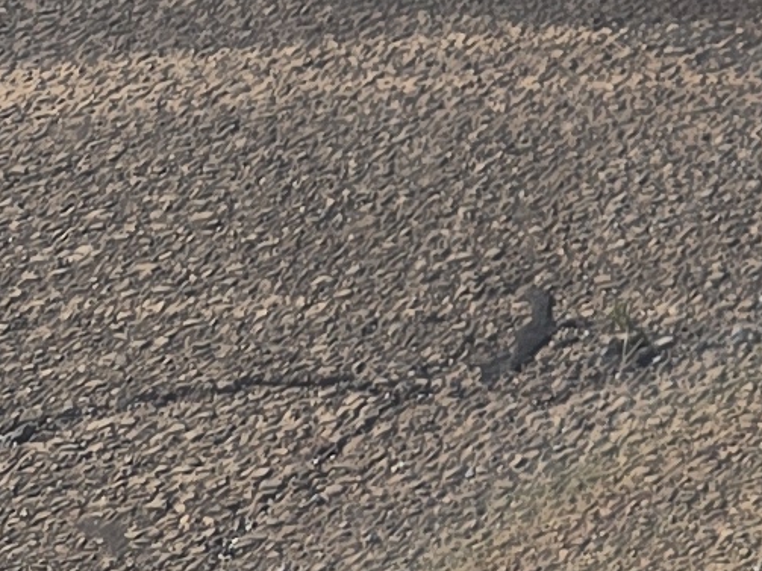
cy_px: -158
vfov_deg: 8.0
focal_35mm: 183
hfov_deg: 8.7
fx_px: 4027
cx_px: 2366
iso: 12
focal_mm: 6.3
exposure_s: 1/229
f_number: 1.7
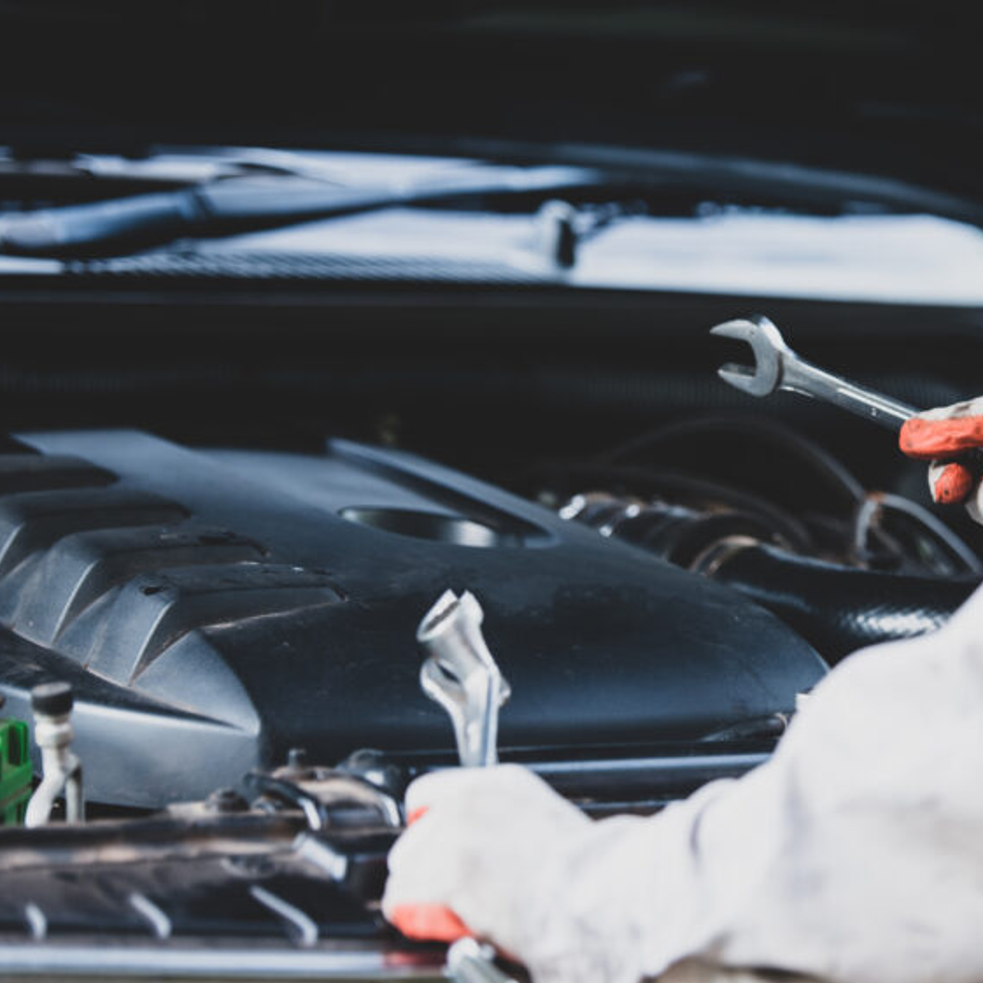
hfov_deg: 9.7
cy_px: 444
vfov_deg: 9.7
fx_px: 5783
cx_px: 780
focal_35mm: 180
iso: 200
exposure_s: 1/160
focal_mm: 116
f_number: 2.8
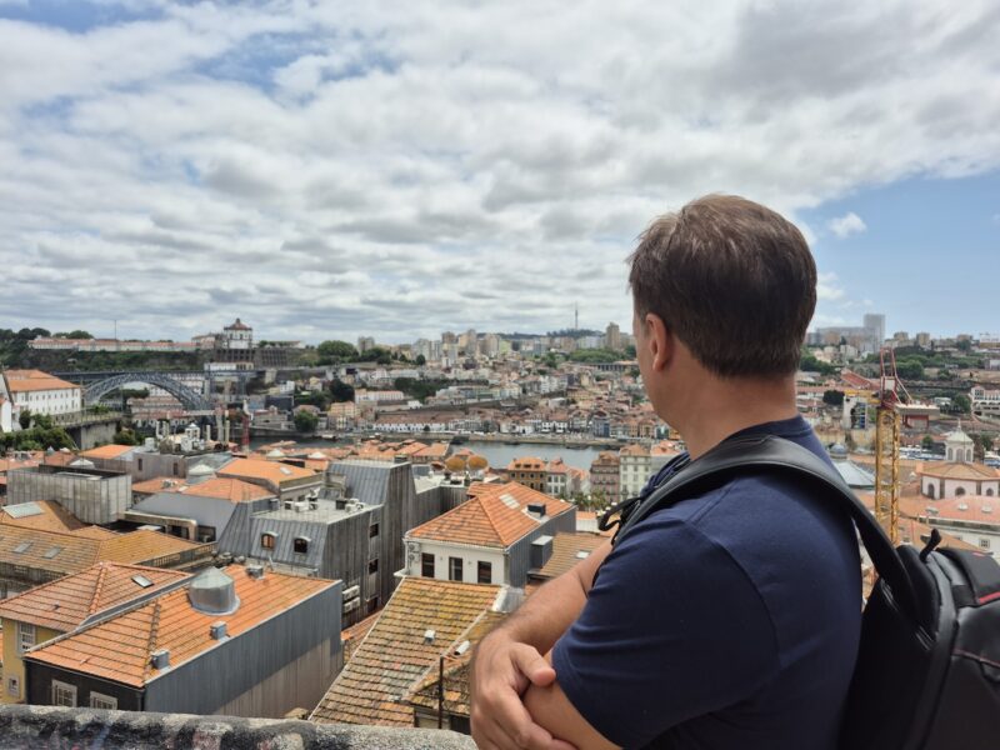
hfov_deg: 73.9
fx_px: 664
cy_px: 375
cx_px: 500
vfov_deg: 58.9
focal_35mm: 23
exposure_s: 1/2760
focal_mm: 5.4
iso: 25
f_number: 1.8
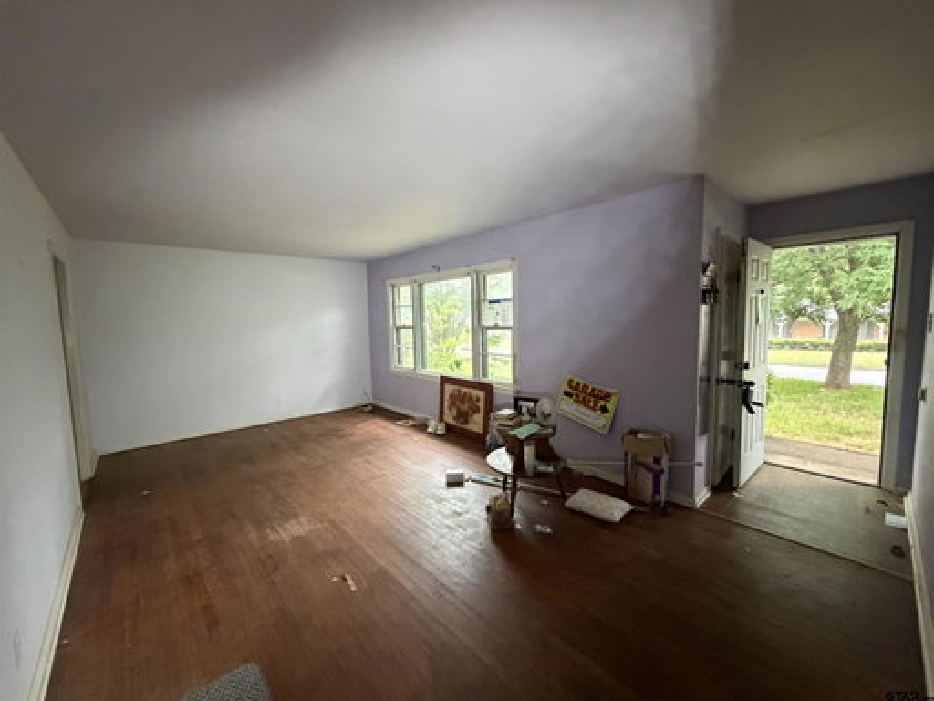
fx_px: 378
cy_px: 350
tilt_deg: -3.4
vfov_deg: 85.7
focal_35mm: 14
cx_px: 467
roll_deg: +1.7
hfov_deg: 102.1
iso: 1250
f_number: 2.2
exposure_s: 1/60
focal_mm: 2.22
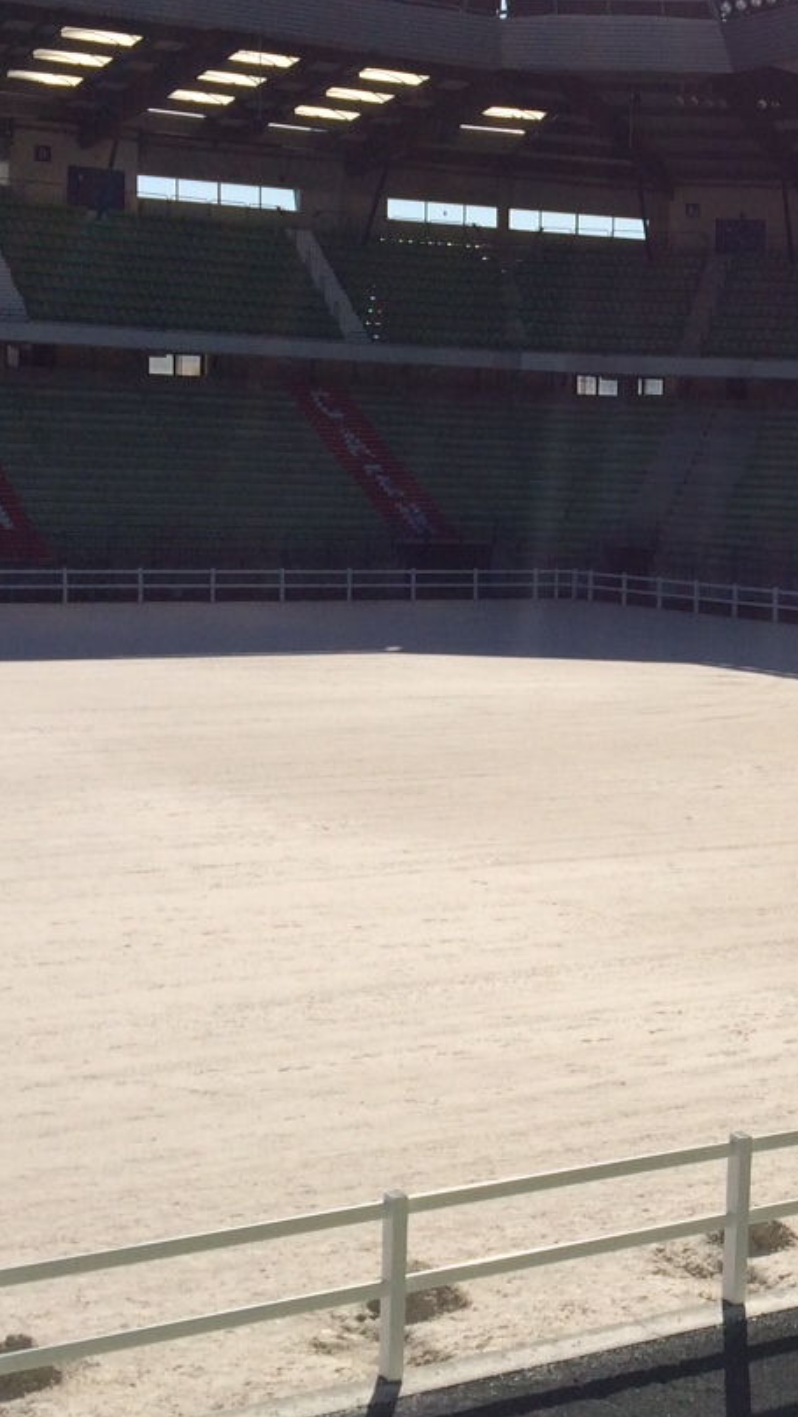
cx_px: 894
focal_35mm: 66
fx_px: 2481
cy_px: 659
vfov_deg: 31.9
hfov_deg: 17.6
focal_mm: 4.12
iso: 40
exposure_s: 1/4115
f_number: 2.2
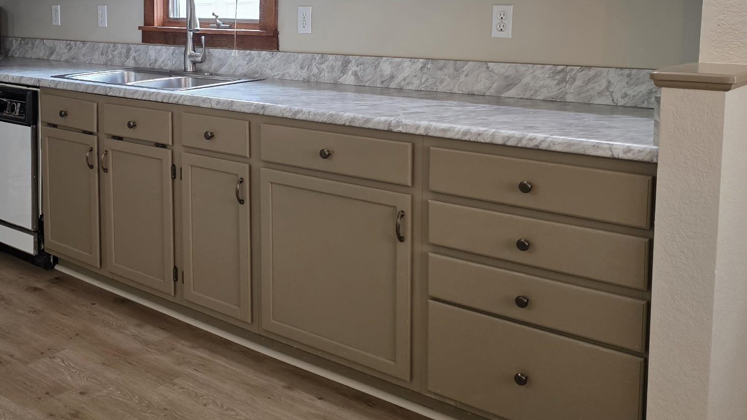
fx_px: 812
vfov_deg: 28.2
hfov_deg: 47.3
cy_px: 65
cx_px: 172
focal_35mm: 41
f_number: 1.7
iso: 400
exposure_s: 1/120
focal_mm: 6.3
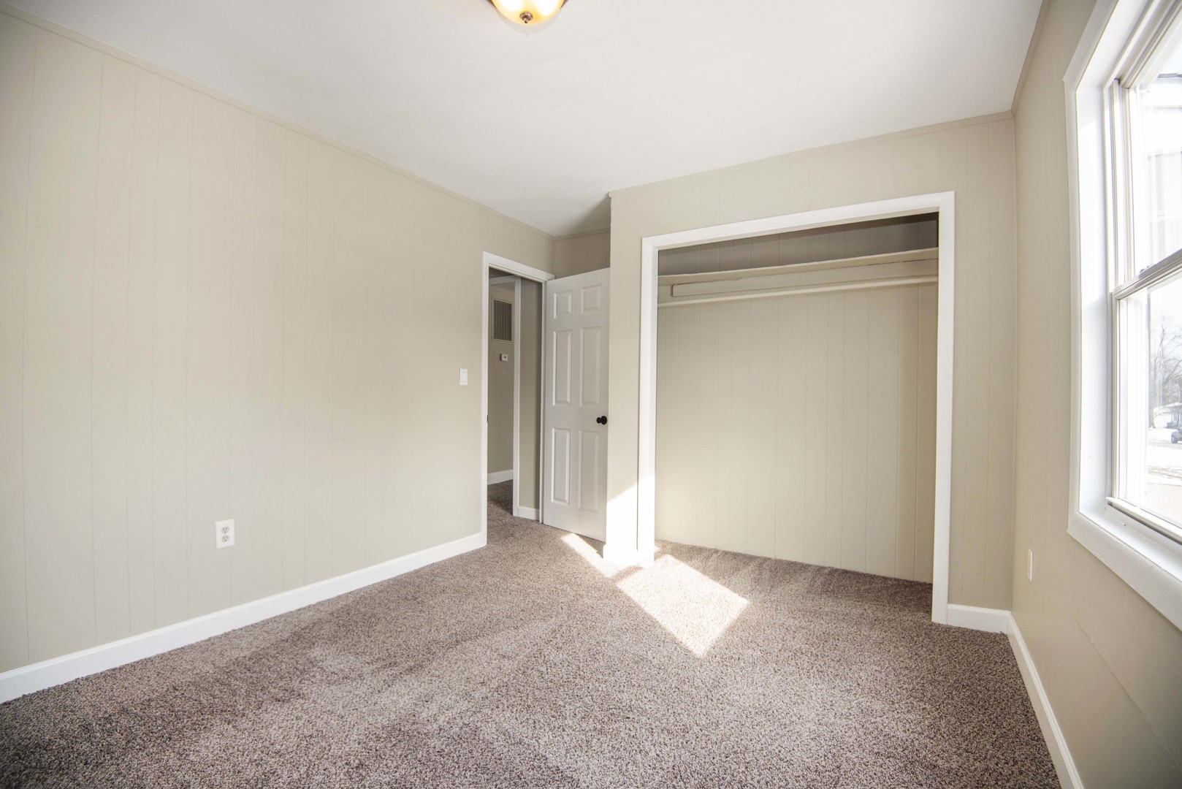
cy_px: 394
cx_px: 591
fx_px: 525
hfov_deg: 96.7
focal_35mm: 16
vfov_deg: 73.8
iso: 400
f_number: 4
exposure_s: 1/200
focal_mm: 16
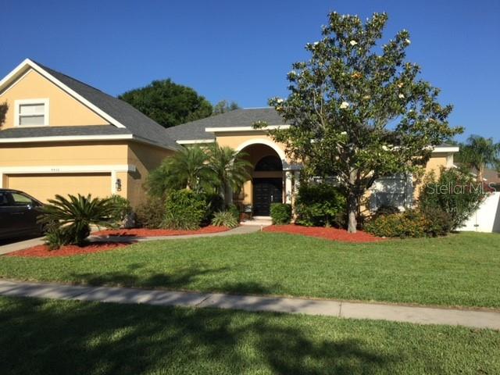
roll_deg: -2.4
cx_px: 250
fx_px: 419
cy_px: 188
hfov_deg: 61.7
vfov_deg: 48.2
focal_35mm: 29
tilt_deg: +1.5
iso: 32
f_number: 2.2
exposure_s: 1/2326
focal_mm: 4.15
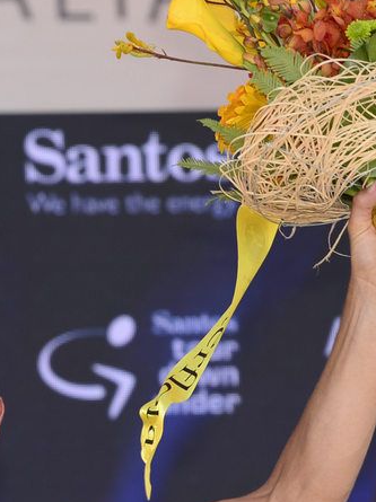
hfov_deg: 3.8
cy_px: 424
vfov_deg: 5.1
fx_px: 5642
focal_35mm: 389
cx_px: -67
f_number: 5
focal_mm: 150
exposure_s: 1/250
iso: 200
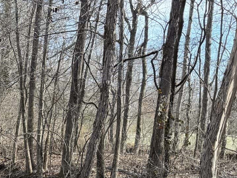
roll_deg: +0.5
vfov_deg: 15.5
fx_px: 582
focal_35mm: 85
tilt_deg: -18.2
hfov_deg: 21.2
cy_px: 292
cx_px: -57
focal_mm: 6.76
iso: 100
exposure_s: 1/955
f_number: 1.78
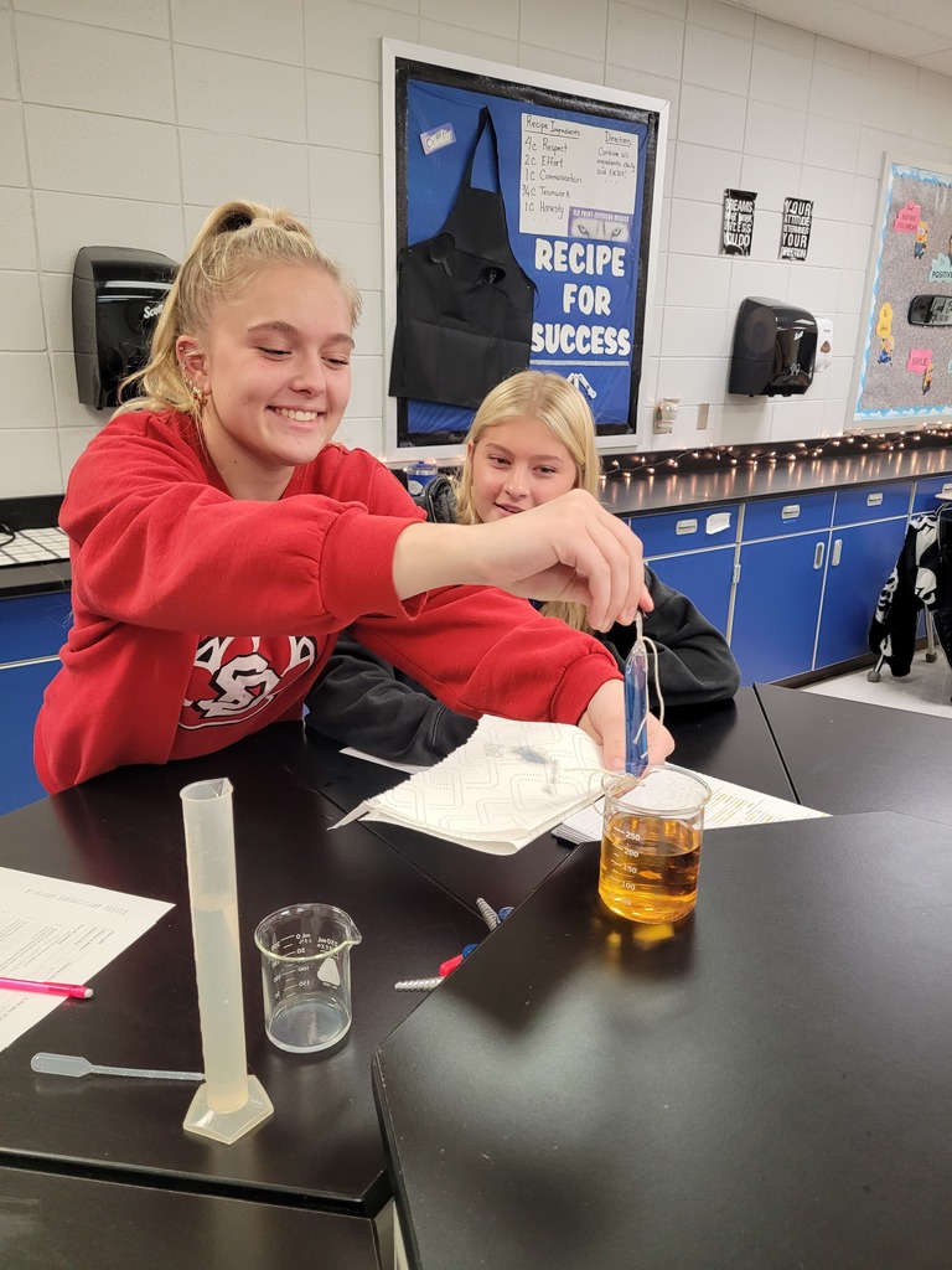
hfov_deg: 53.1
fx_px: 953
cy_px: 635
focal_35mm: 26
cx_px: 476
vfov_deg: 67.3
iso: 320
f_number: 1.8
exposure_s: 1/120
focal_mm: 5.4
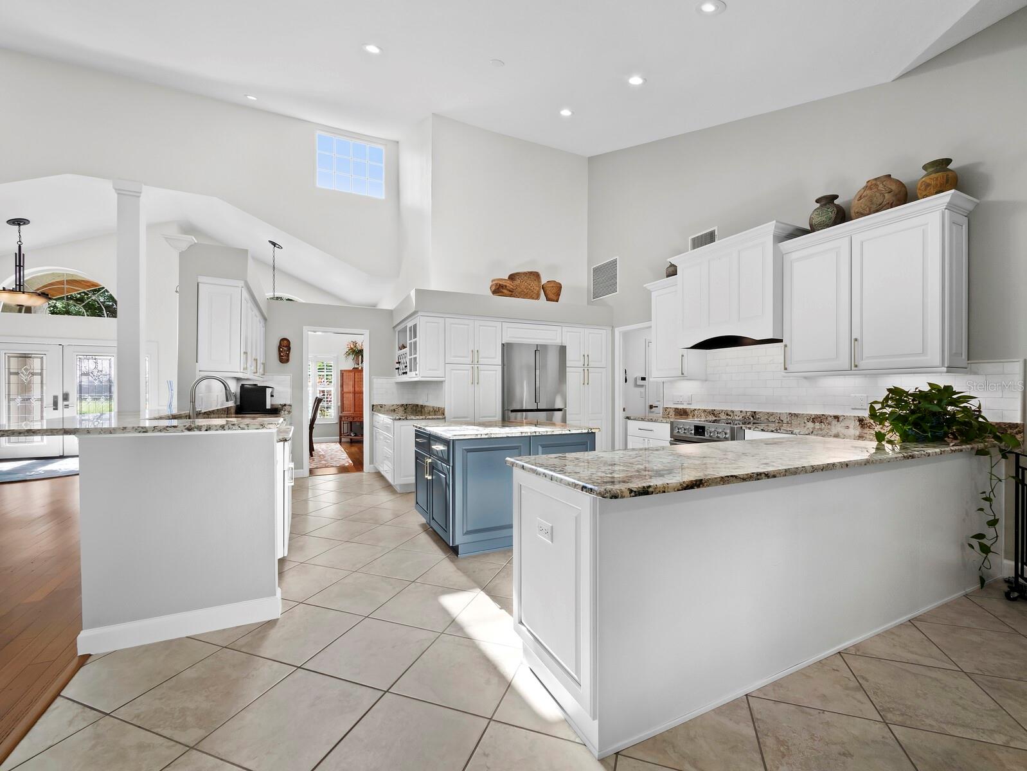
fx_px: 416
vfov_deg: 85.7
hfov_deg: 102.0
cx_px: 514
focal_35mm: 14
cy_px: 386
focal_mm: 7
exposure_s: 1/5
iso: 400
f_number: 11
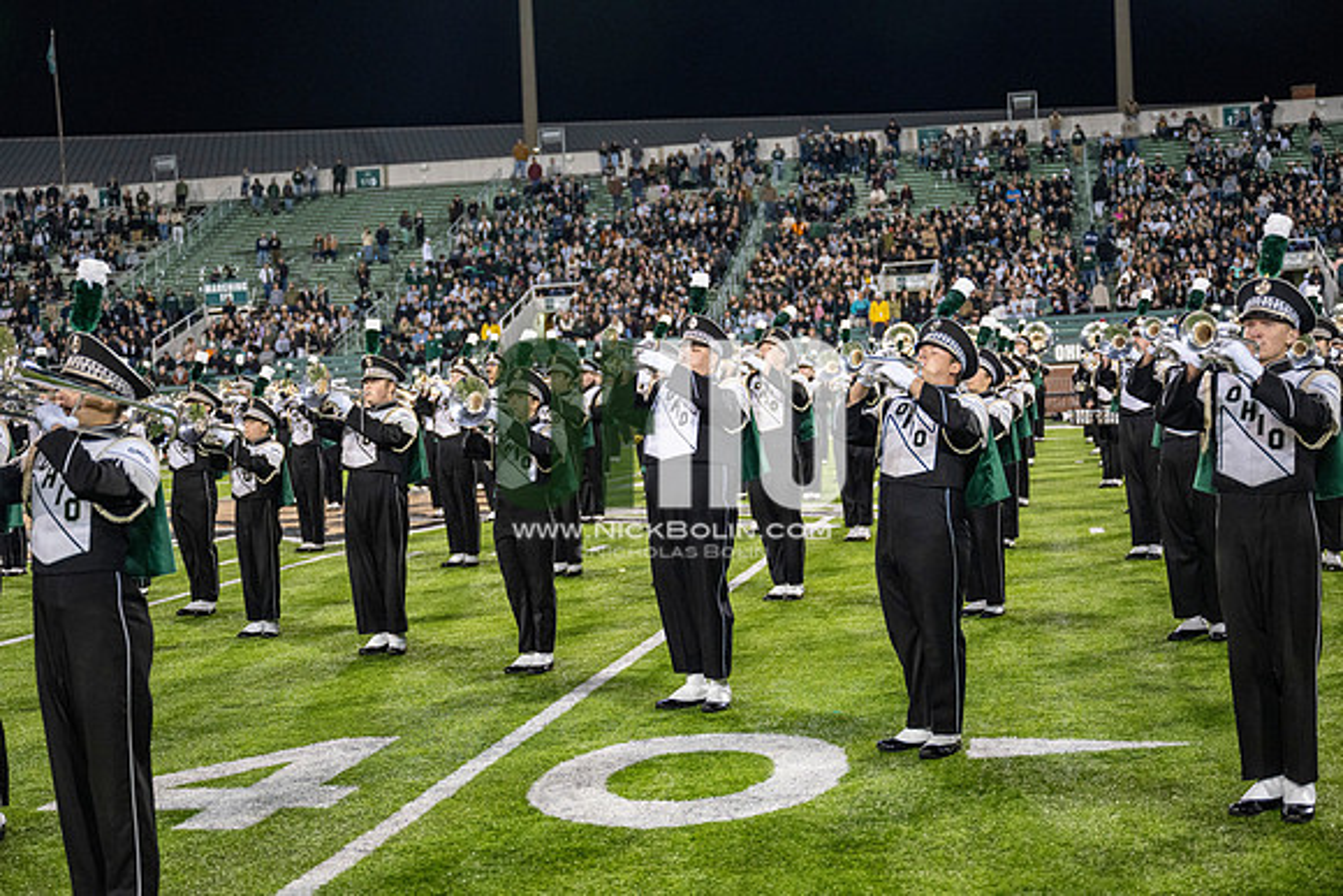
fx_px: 1940
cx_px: 672
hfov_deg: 38.2
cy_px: 448
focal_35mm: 52
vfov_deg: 26.0
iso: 1250
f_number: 3.2
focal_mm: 52
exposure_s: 1/500
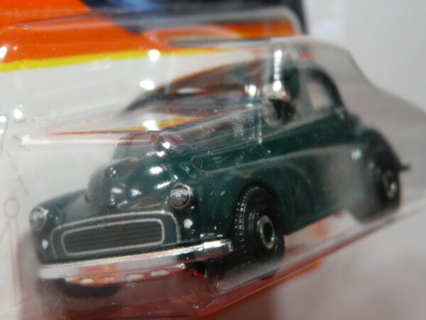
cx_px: 213
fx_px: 1218
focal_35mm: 99
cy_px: 160
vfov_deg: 14.9
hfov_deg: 19.8
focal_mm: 10.2
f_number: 3.2
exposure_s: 1/60
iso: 100
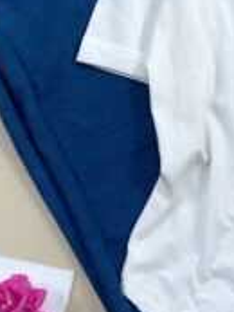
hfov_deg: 16.9
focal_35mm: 86
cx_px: 229
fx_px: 774
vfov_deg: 22.7
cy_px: 178
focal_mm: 4.2
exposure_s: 1/729
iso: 32
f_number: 1.6
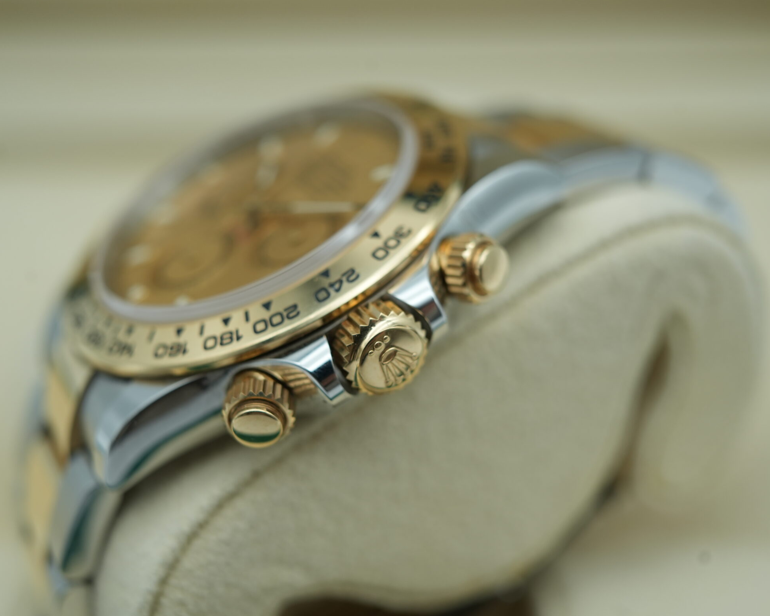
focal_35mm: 43
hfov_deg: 42.9
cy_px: 331
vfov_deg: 34.9
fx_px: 980
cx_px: 357
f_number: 5
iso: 400
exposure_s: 1/250
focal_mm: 35
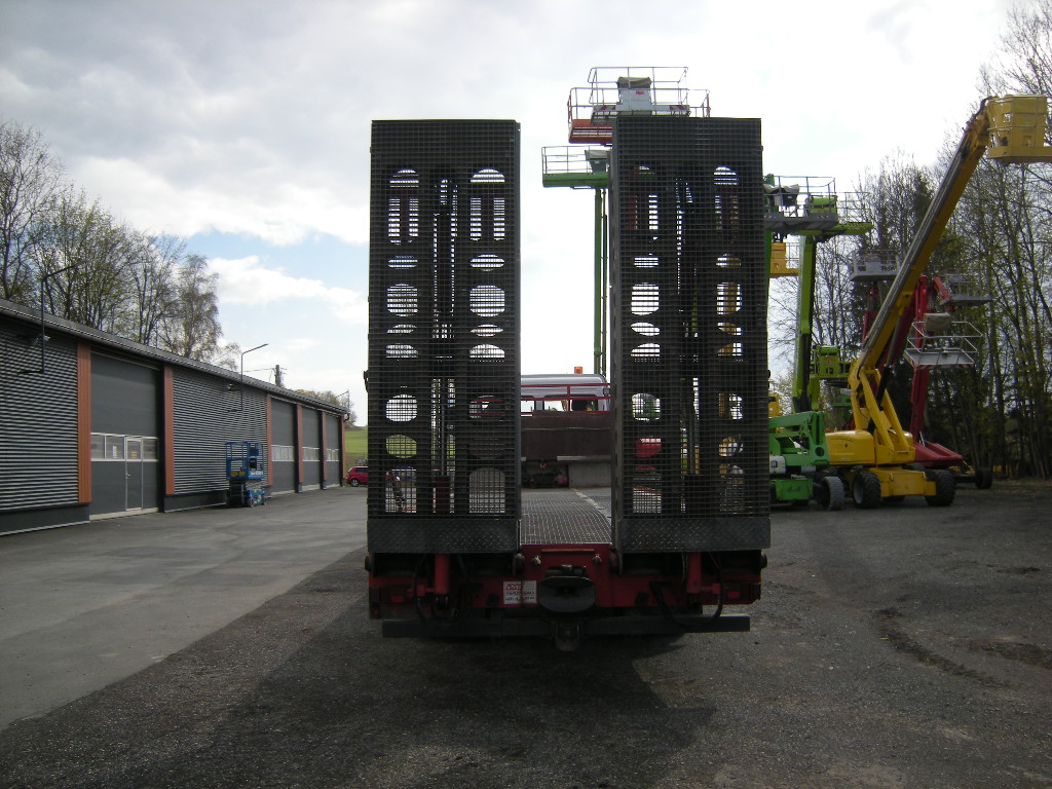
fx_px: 851
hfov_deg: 63.4
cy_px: 394
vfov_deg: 49.7
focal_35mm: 28
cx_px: 526
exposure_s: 1/222
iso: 64
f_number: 5.6
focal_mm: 4.7
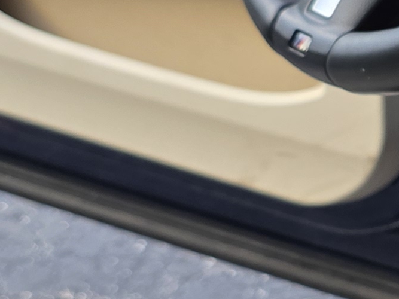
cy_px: 120
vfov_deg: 10.7
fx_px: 1590
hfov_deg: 13.1
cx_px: 688
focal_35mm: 138
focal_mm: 6.3
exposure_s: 1/53
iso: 125
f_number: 1.7
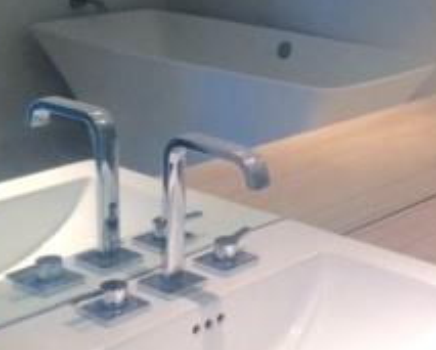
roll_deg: -1.9
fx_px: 1098
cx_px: 465
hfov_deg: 21.4
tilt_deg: -10.4
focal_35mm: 85
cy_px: 23
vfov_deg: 17.8
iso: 40
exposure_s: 1/60
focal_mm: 4.15
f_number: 2.2
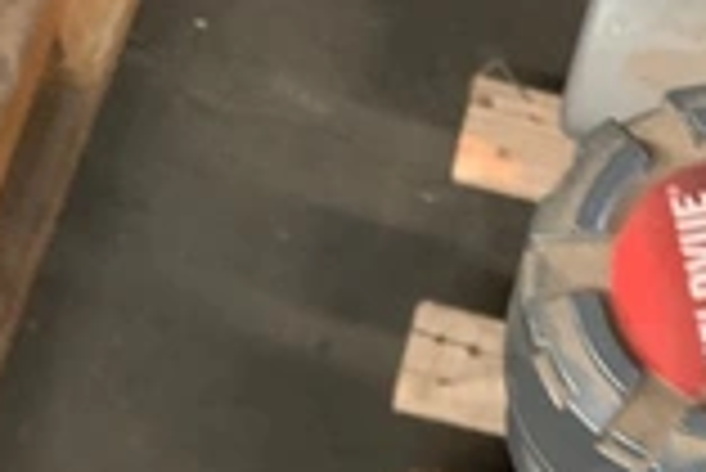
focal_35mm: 69
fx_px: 1354
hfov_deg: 29.0
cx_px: 486
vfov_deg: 18.4
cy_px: 620
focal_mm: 4.25
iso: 640
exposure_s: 1/30
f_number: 1.8
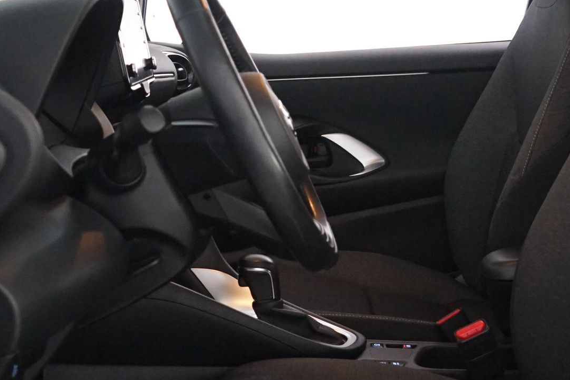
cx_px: 449
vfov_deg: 20.9
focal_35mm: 65
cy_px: 228
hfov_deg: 30.3
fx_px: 1029
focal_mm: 28
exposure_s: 1/15
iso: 5000
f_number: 4.5
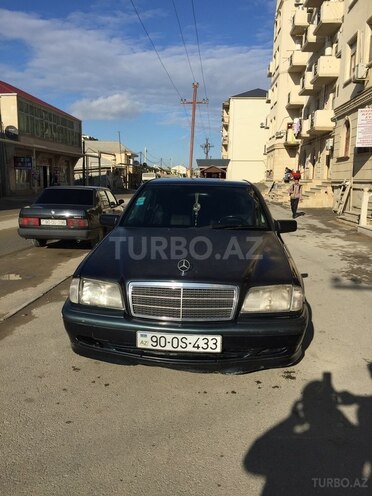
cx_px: 186
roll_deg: -0.9
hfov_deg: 48.2
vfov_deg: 61.7
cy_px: 248
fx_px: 416
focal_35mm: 29
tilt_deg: -8.5
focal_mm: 4.15
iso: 32
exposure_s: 1/3300
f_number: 2.2
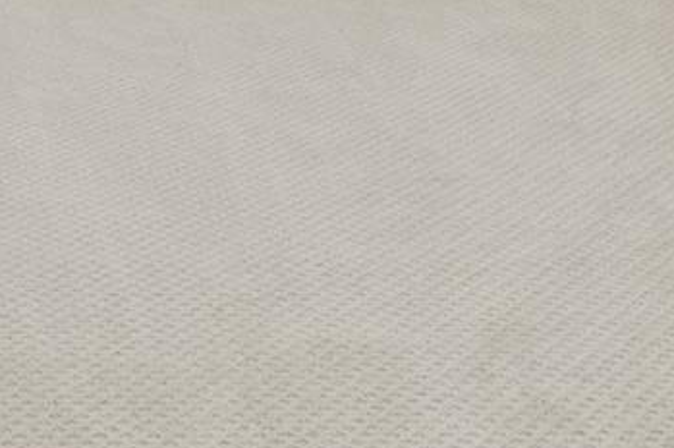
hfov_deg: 20.4
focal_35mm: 94
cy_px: -462
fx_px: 1758
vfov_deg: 12.6
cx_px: -112
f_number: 3.5
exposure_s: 1/30
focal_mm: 16
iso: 320
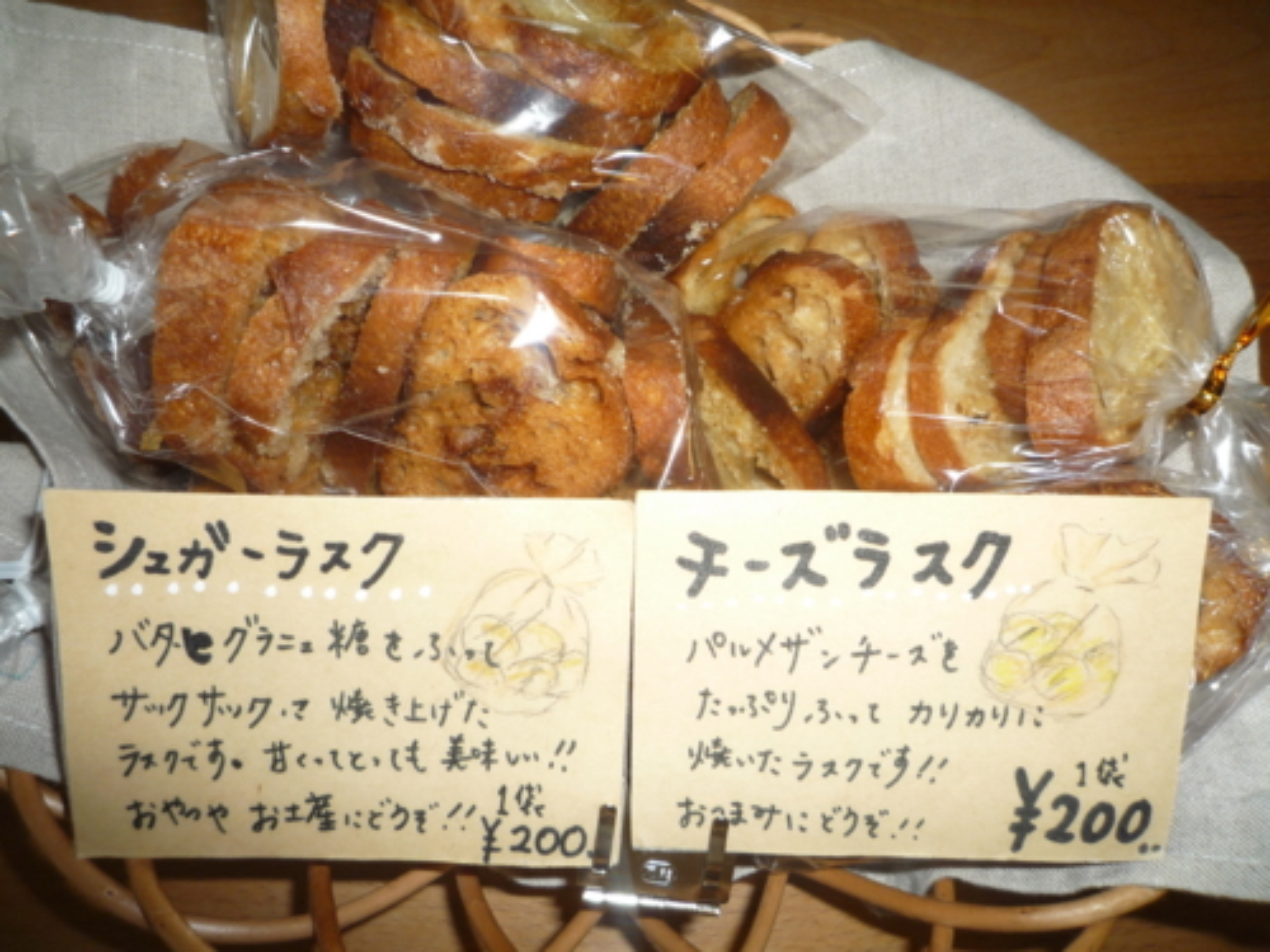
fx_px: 917
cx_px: 635
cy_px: 476
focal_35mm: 25
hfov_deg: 69.4
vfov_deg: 54.9
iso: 100
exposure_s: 1/30
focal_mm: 4.4
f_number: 4
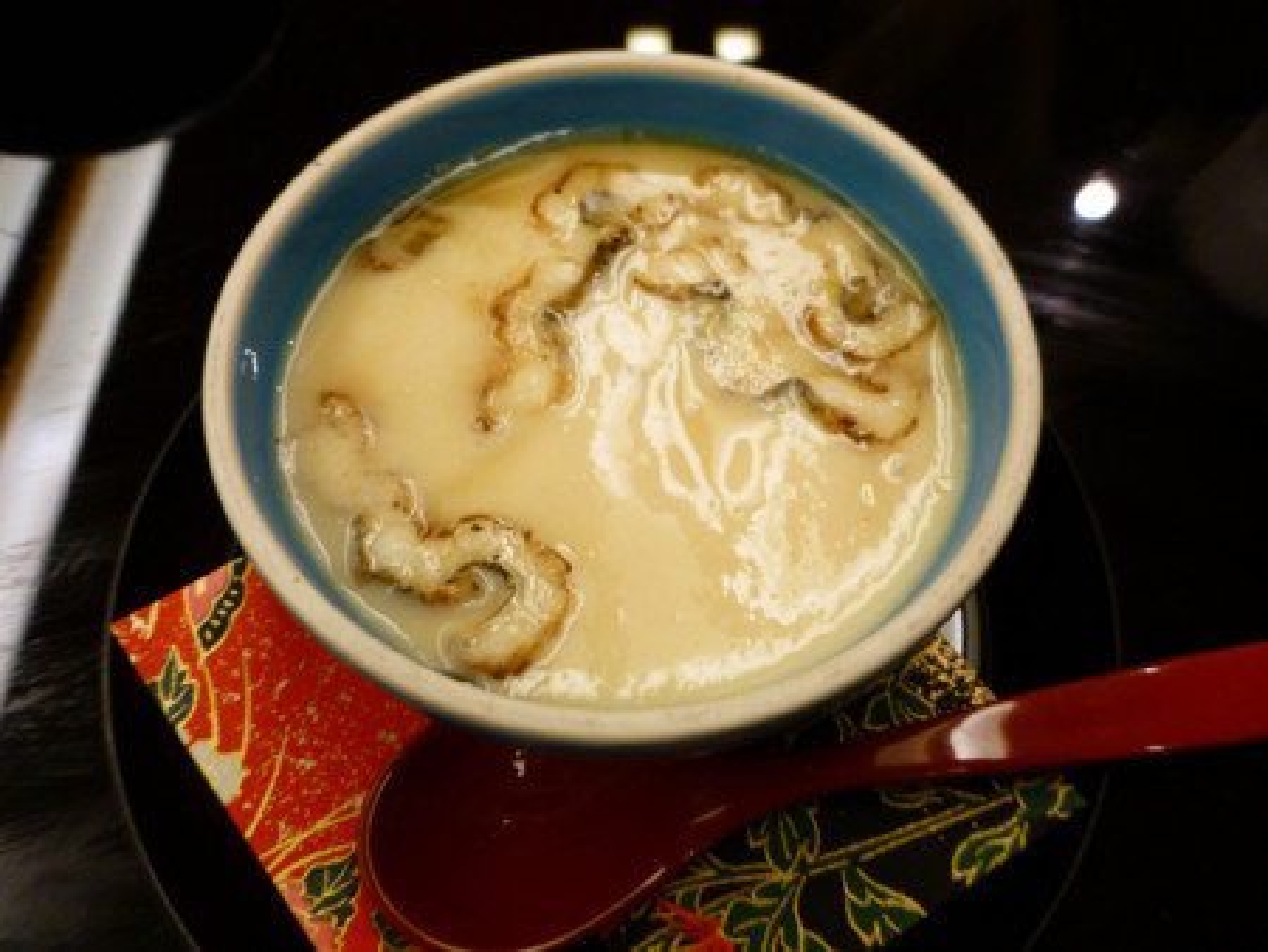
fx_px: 880
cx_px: 634
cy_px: 476
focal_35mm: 24
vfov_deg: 56.9
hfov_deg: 71.6
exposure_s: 1/50
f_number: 3.3
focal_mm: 4.3
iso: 400
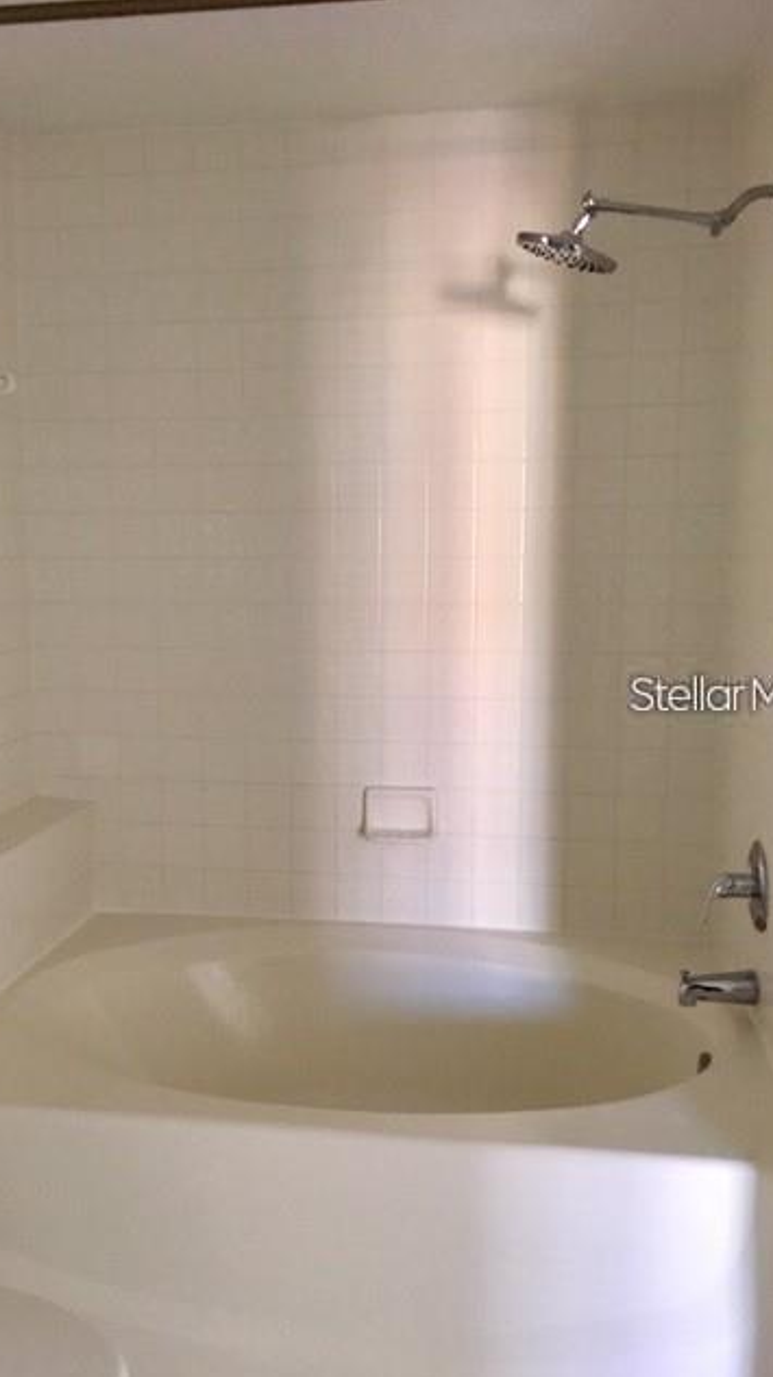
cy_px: 693
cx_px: 314
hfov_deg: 36.5
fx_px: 1167
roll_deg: +0.0
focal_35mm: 32
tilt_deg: -10.6
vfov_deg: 61.0
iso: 200
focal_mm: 4.15
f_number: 2.2
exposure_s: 1/17
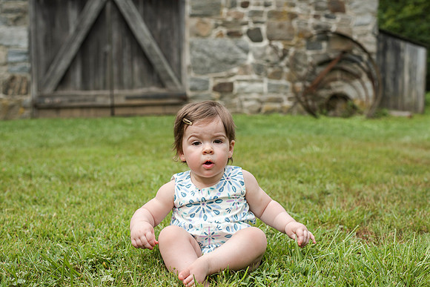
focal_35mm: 52
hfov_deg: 38.4
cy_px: 139
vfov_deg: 26.2
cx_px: 216
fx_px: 617
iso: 400
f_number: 4
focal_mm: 50
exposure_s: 1/2500
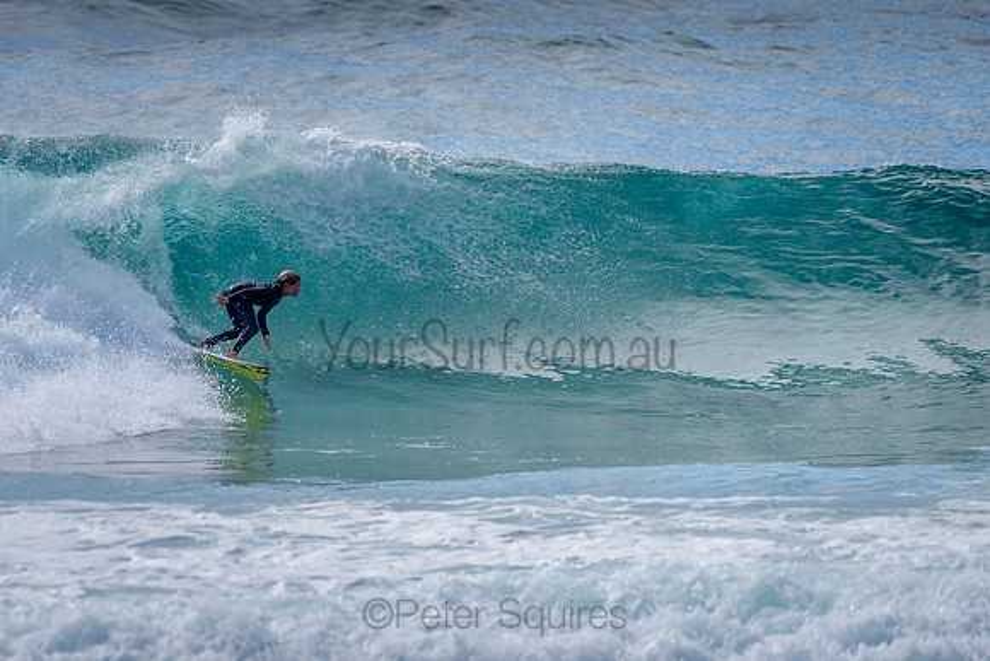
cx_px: 394
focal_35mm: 613
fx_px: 16865
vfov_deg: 2.2
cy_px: 293
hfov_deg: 3.4
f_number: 5.6
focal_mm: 500
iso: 160
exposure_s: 1/2000
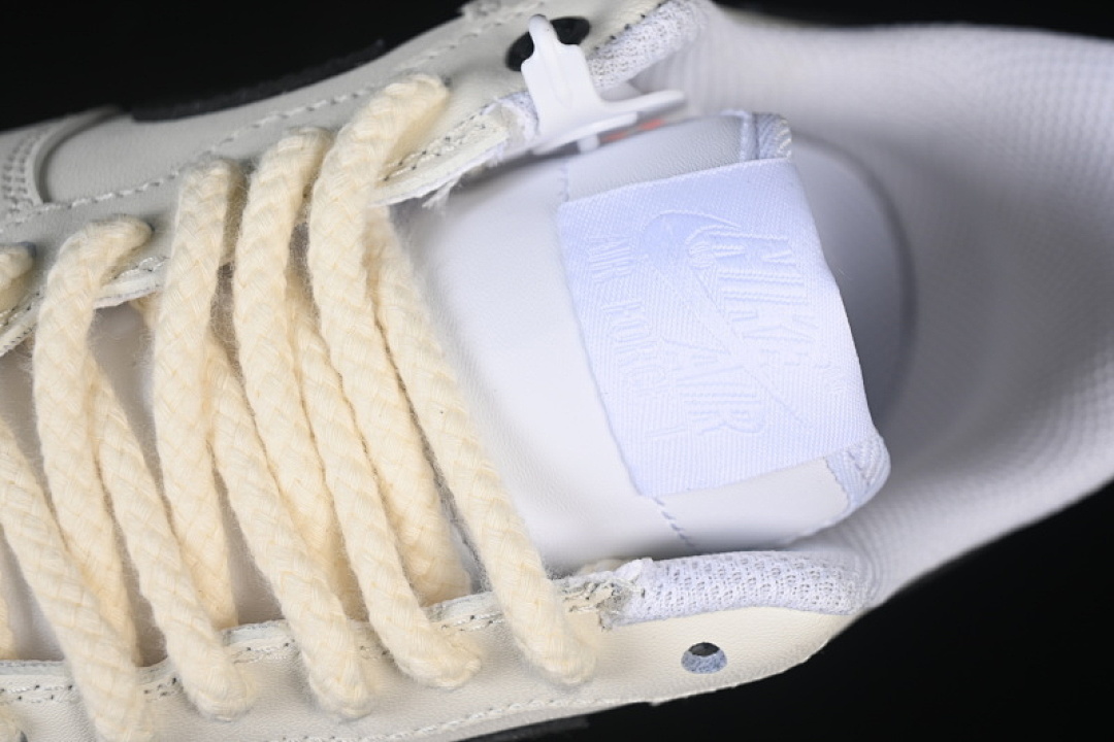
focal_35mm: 75
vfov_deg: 18.2
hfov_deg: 27.0
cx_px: 557
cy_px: 371
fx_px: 2321
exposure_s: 1/100
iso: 160
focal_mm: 50
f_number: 7.1
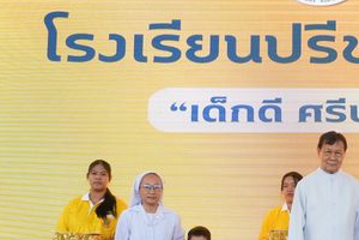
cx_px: 331
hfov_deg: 27.0
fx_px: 718
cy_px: 176
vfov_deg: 18.8
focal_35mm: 72
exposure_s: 1/200
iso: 1600
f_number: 4.5
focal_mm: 24
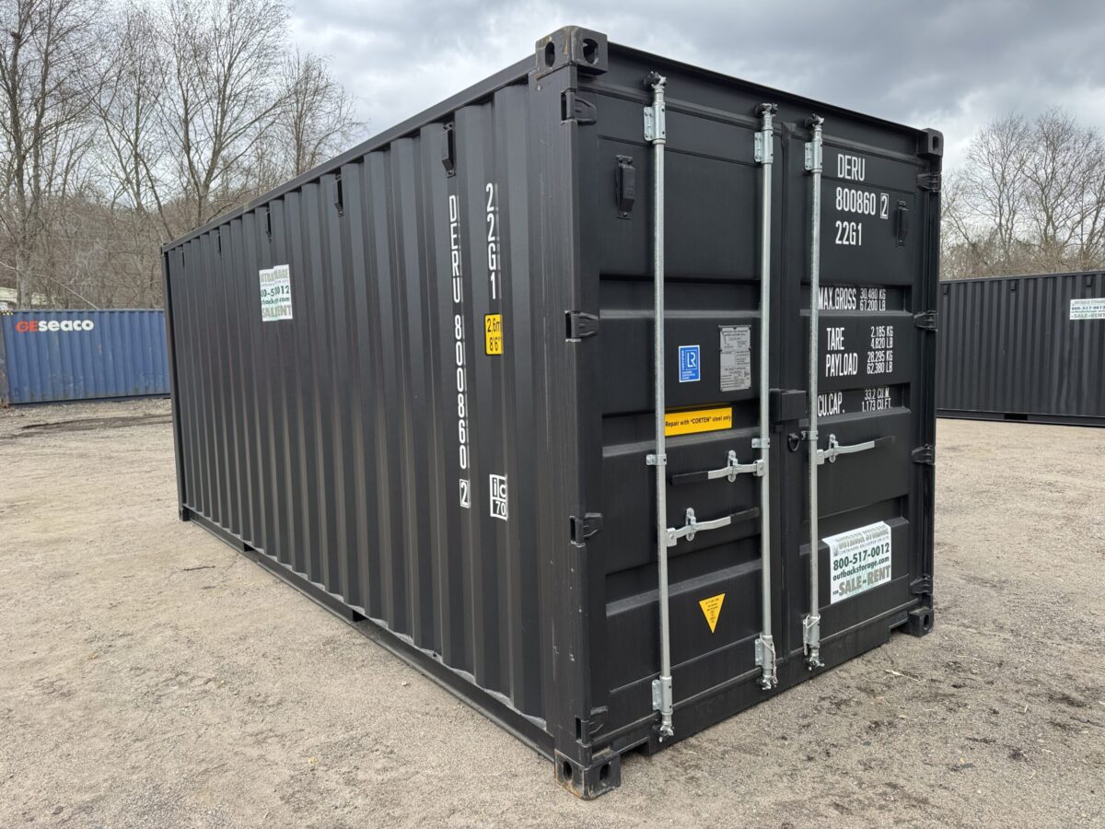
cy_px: 414
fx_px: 766
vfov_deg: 56.8
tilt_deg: -5.3
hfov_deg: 71.6
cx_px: 552
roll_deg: +0.1
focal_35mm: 24
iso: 64
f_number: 1.78
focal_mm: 6.76
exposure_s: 1/121
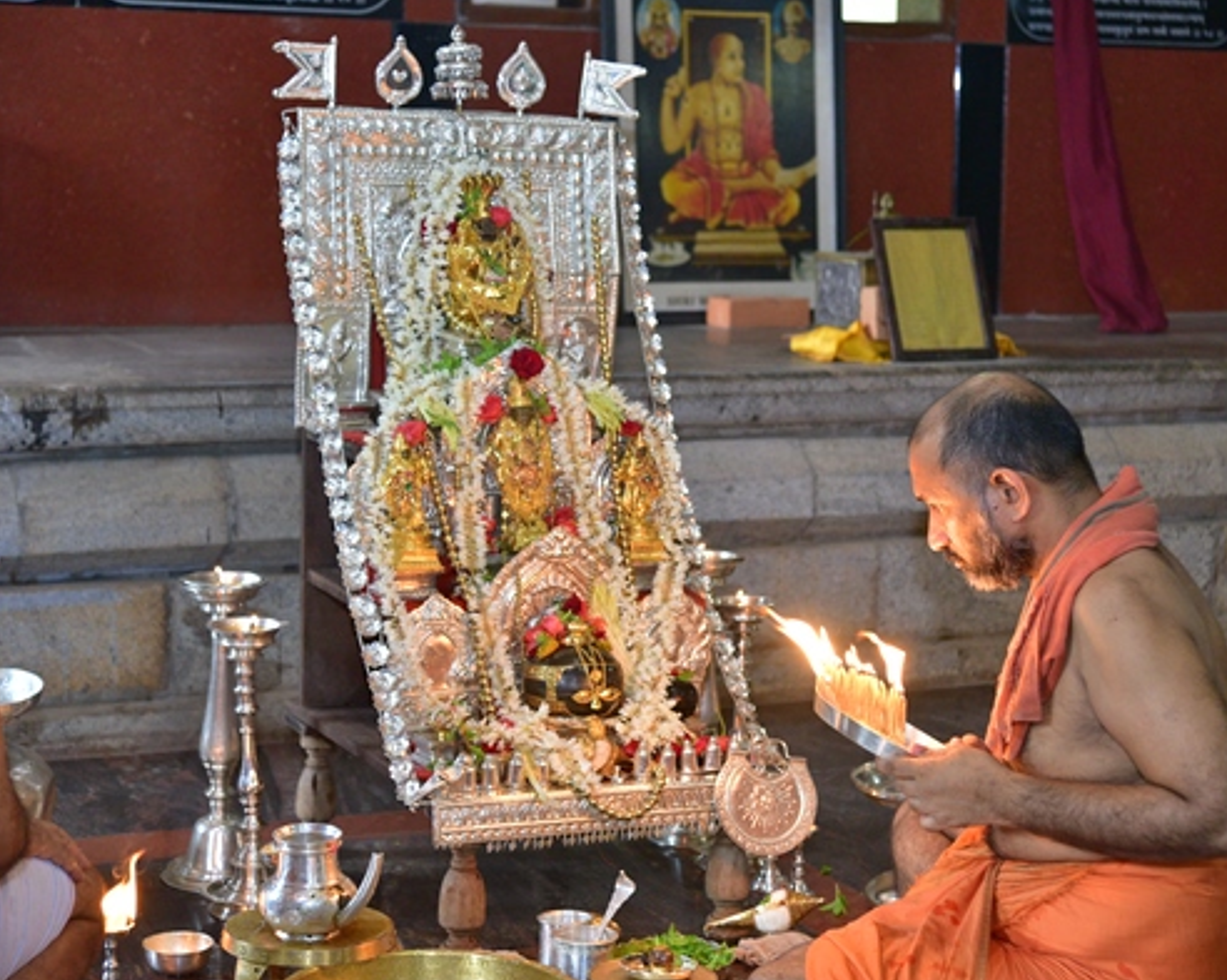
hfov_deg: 26.8
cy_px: 486
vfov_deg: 21.5
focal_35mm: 71
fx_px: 2577
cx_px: 686
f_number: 4.5
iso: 2000
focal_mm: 62
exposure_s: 1/125
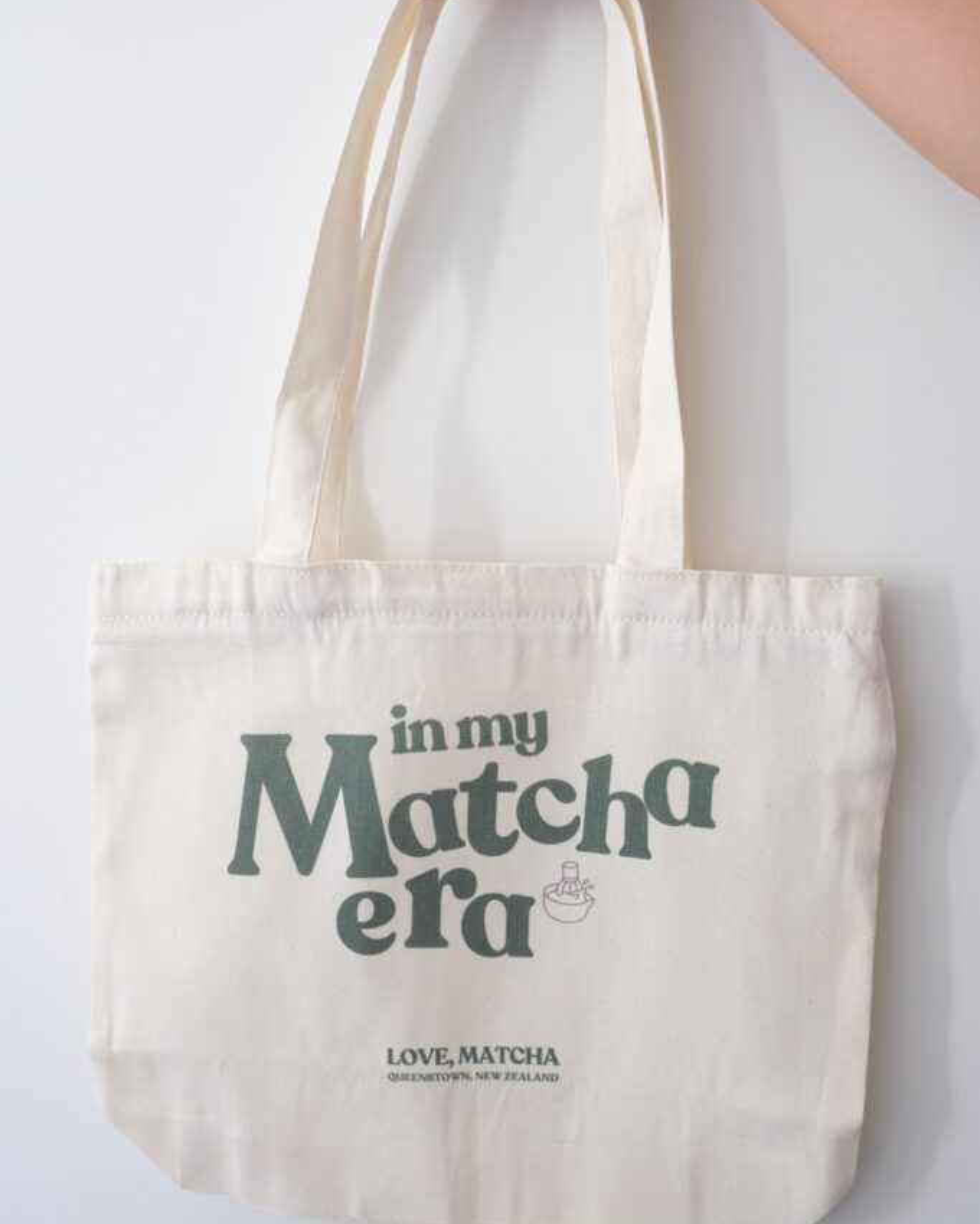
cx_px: 491
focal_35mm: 43
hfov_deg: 34.9
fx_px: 1558
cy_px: 593
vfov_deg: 42.9
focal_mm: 25.6
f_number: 4.4
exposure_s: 1/100
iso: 800
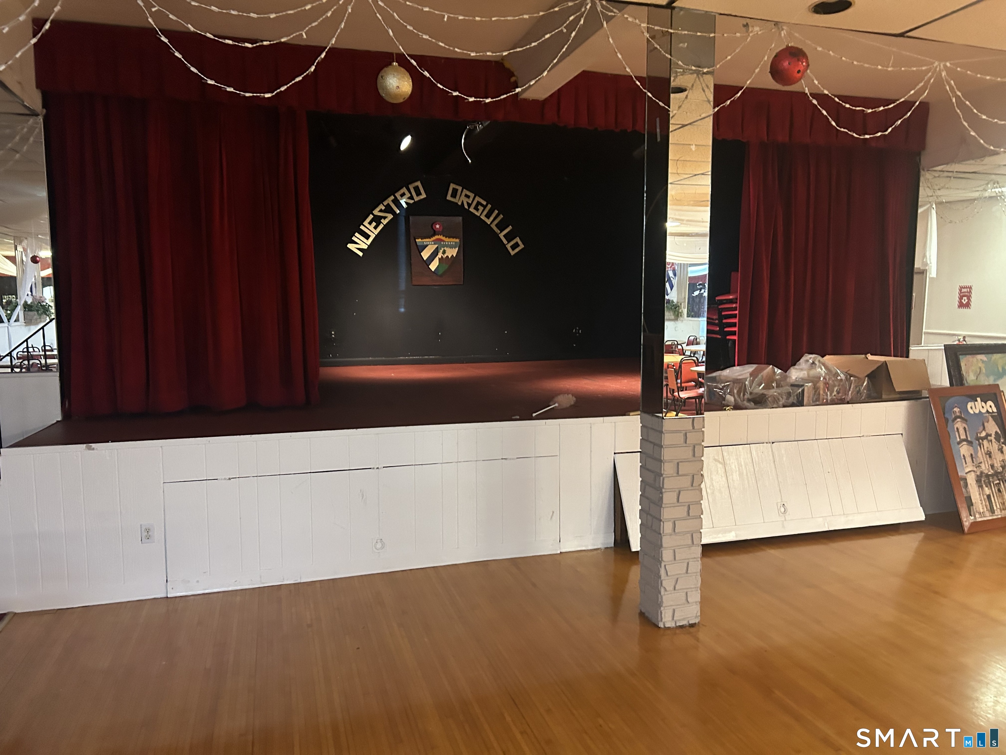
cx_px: 503
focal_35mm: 26
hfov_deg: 67.3
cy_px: 378
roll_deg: -0.5
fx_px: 756
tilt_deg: -7.0
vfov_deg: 53.1
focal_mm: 5.7
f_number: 1.5
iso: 640
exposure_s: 1/40
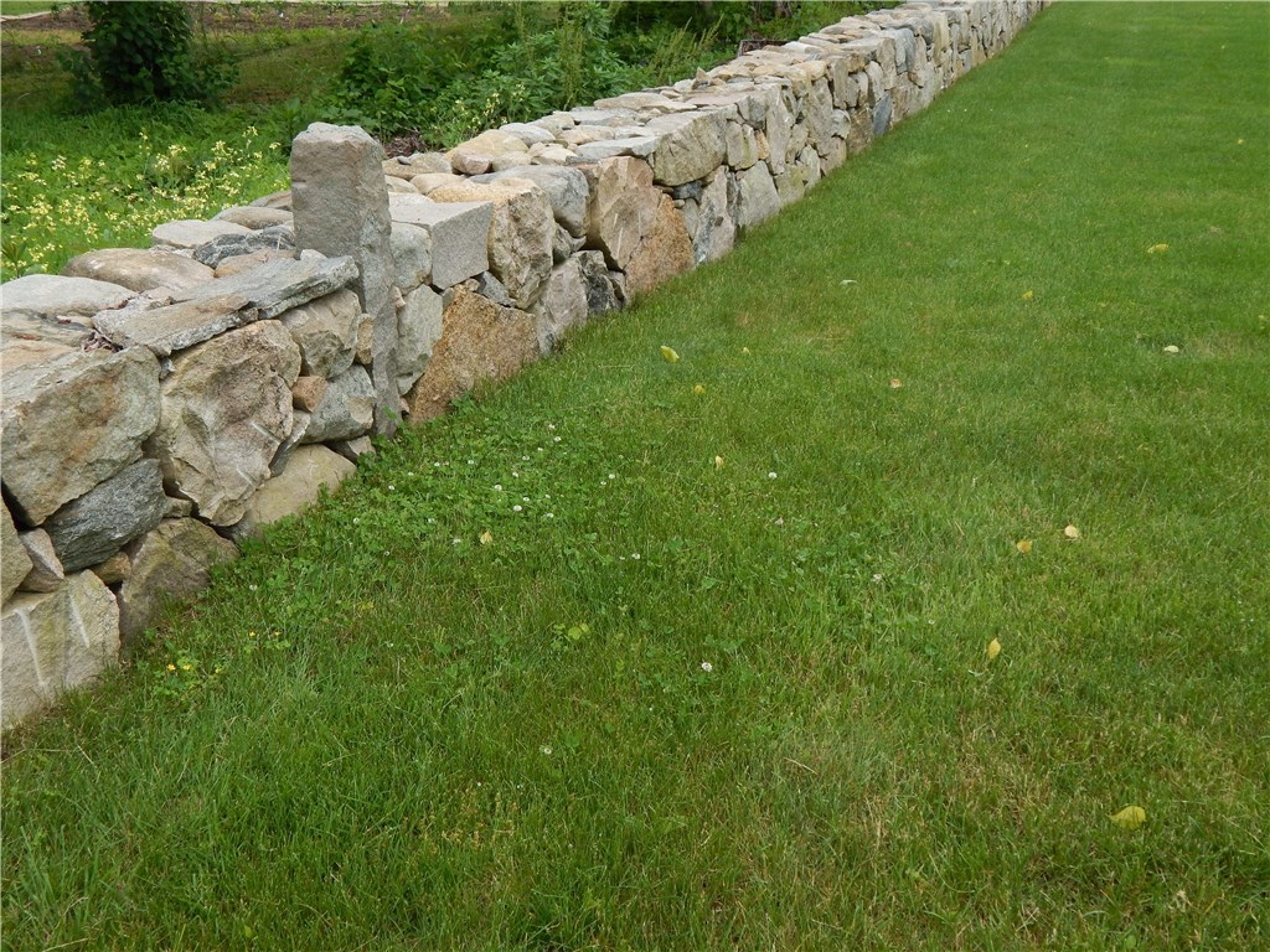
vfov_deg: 37.7
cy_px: 476
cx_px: 635
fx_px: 1394
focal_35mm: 38
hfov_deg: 49.0
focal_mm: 6.8
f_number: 3.4
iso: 125
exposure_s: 1/640
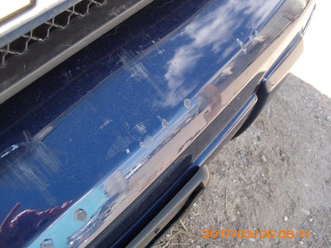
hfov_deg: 51.4
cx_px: 166
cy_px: 124
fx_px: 344
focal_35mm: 36
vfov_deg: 39.7
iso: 80
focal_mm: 6.3
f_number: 3.1
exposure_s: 1/125
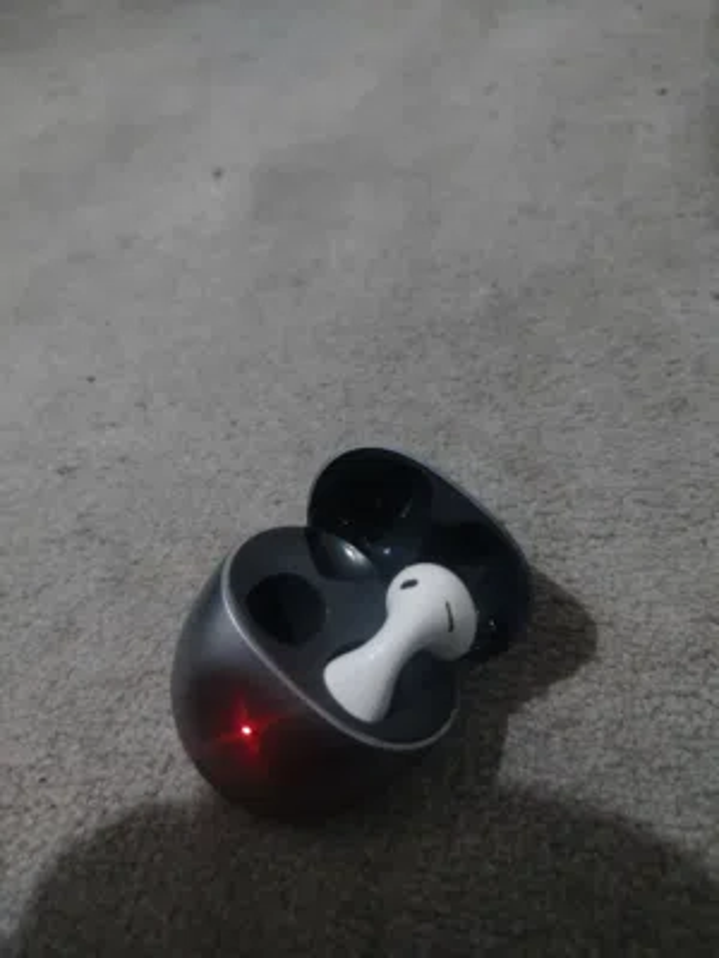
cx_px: 360
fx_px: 665
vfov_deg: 71.6
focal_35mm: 24
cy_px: 479
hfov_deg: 56.8
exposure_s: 1/25
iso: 3828
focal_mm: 5.25
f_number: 1.75
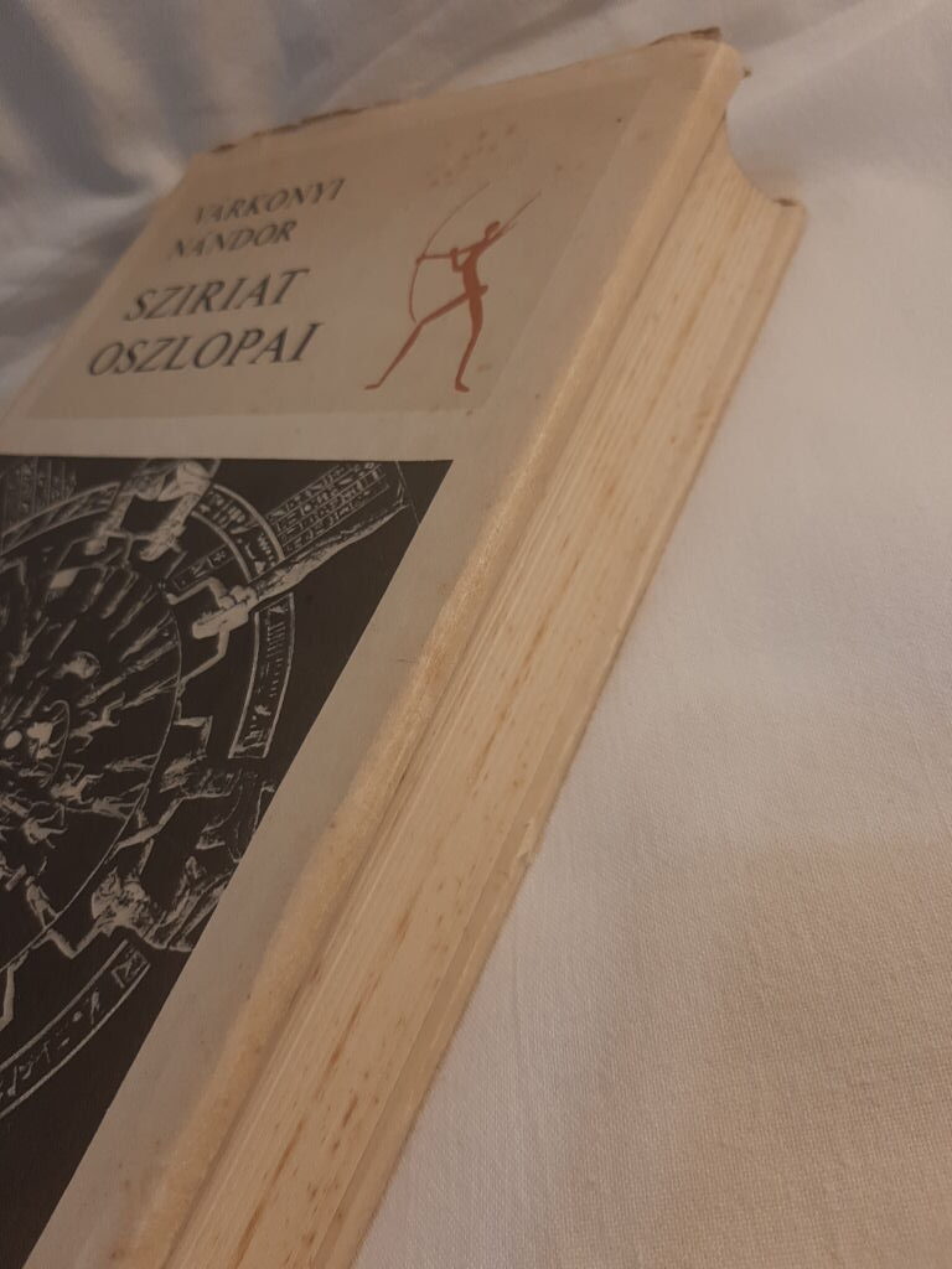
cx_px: 476
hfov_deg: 51.4
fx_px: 990
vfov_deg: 65.3
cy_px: 634
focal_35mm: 27
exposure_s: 1/50
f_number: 1.7
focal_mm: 3.93
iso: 165
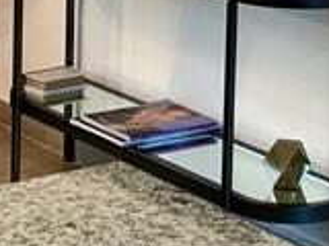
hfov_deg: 10.6
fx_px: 1768
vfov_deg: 7.7
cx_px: 208
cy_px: -221
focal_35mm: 186
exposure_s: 1/60
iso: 160
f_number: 1.8
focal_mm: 3
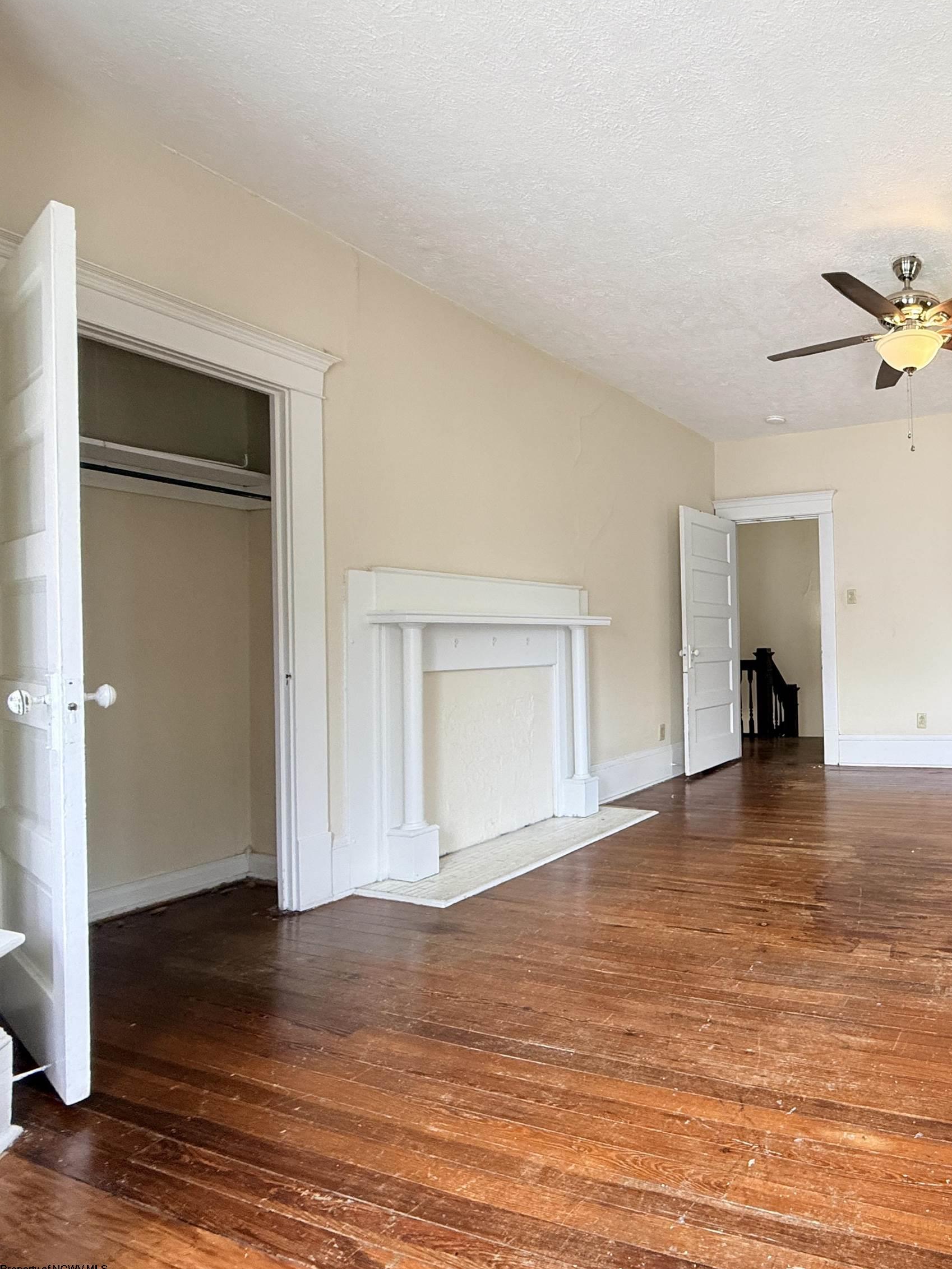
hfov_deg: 58.9
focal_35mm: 19
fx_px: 697
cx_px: 852
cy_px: 630
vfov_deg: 84.7
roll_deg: +1.7
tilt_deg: +0.7
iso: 200
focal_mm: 2.22
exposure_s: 1/99
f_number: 2.2
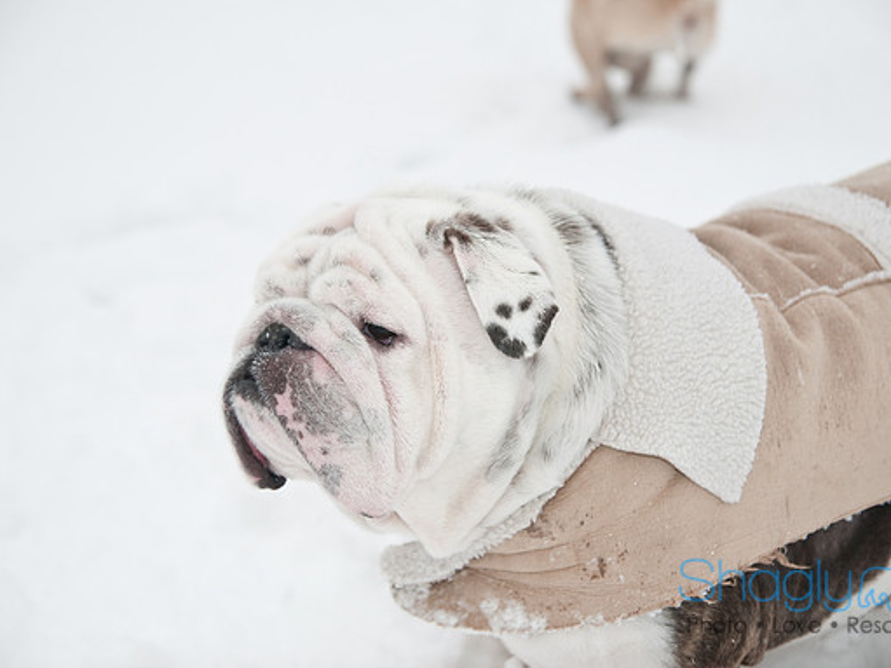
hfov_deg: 27.0
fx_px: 1853
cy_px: 334
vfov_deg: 20.4
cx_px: 452
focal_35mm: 72
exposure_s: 1/250
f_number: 3.2
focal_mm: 44
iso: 200
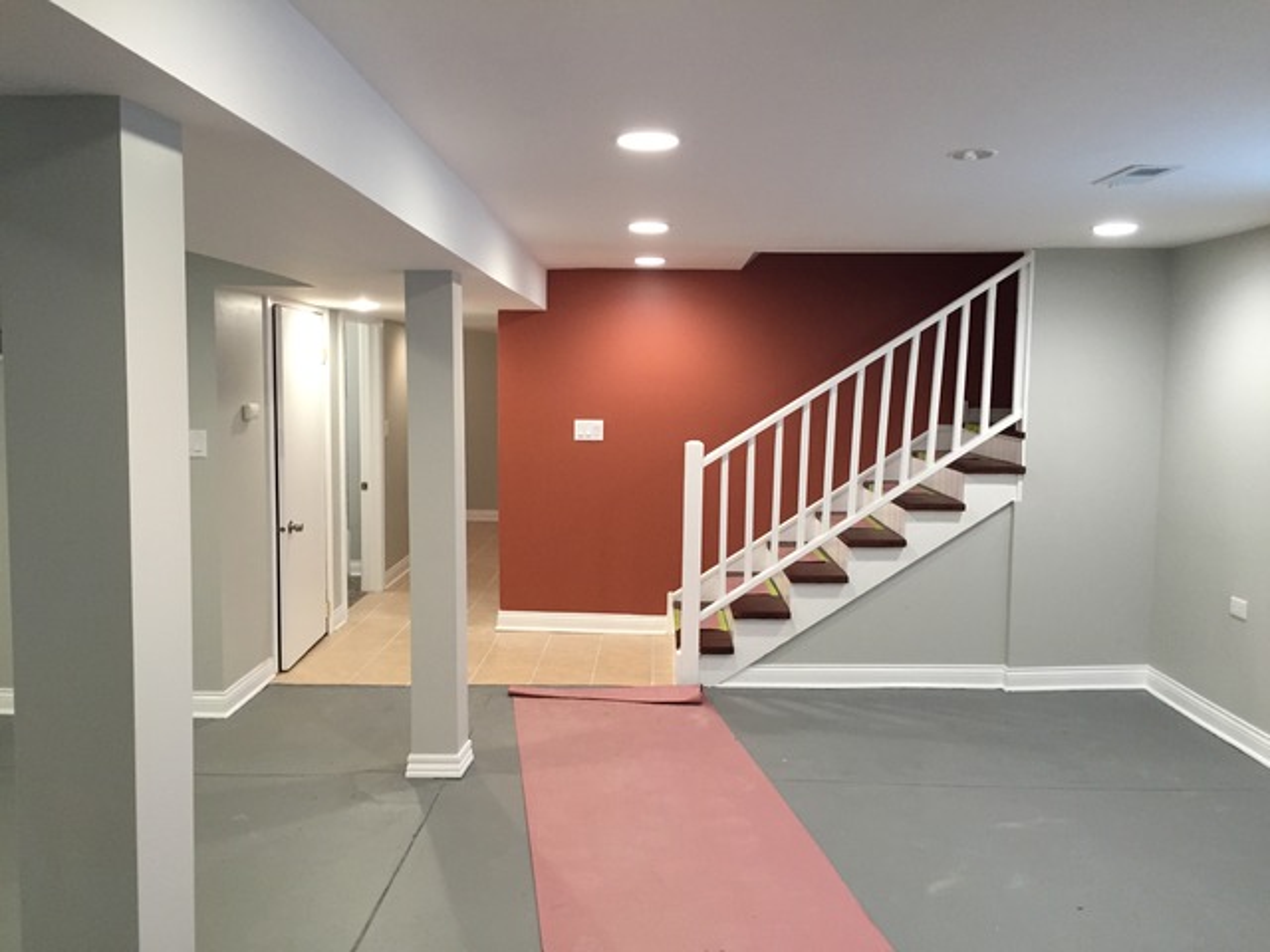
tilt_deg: -5.1
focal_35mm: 29
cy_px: 476
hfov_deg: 61.7
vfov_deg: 48.2
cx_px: 635
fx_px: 1064
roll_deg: -1.3
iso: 160
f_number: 2.2
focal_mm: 4.15
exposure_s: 1/30
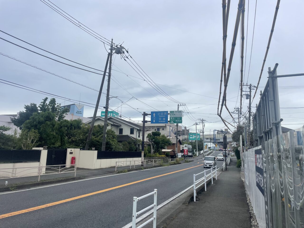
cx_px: 152
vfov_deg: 53.1
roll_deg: -2.5
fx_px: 228
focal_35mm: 26
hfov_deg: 67.3
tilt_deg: +10.6
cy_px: 114
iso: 32
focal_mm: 4.2
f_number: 1.6
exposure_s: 1/1984
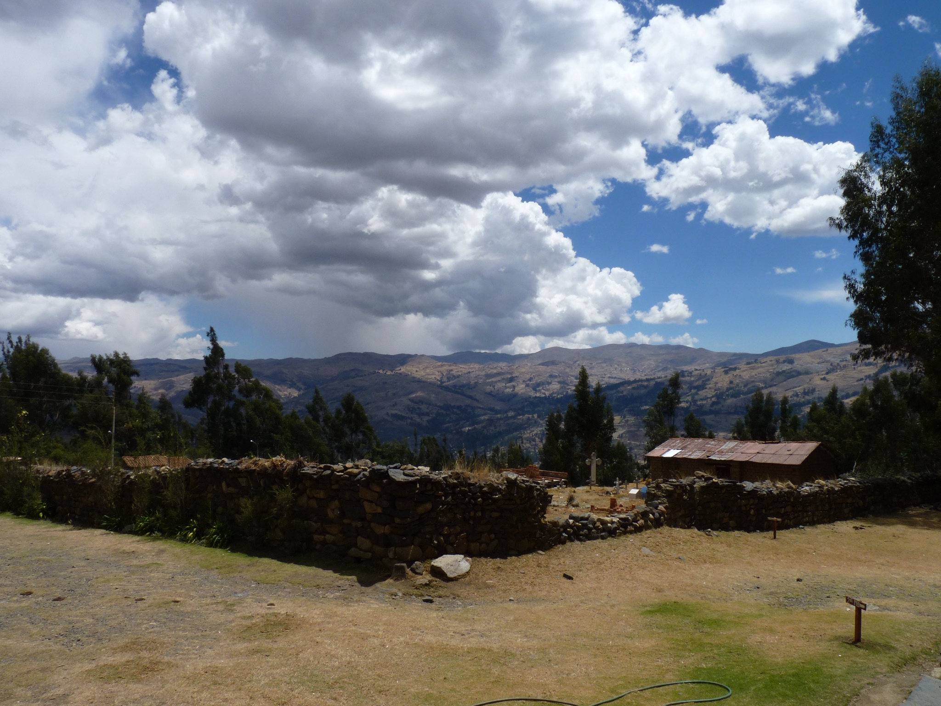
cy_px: 353
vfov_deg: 51.4
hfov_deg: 65.3
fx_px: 734
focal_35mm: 27
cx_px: 470
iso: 80
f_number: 6.3
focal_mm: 4.8
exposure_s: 1/400
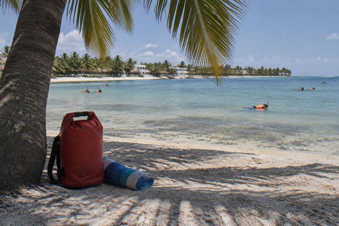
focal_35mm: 105
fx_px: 988
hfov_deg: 19.5
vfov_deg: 13.0
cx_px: 170
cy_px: 113
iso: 160
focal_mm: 105
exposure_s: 1/400
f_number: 9
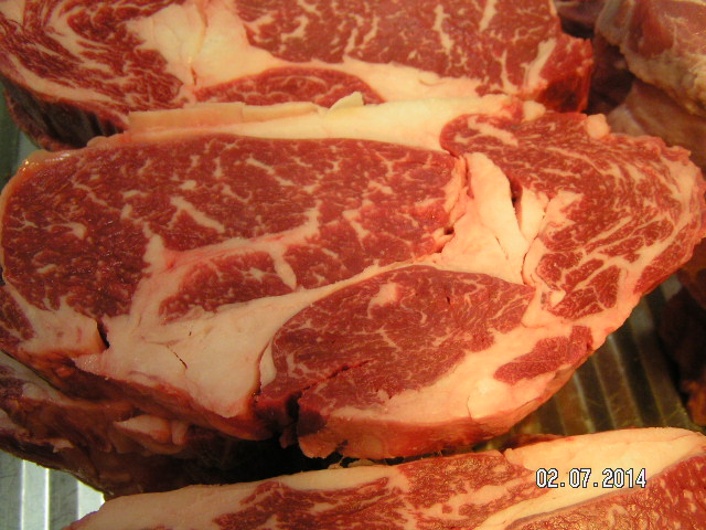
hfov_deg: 49.0
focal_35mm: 38
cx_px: 353
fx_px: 775
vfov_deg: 37.7
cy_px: 265
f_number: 2.8
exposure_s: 1/30
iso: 200
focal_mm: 5.8
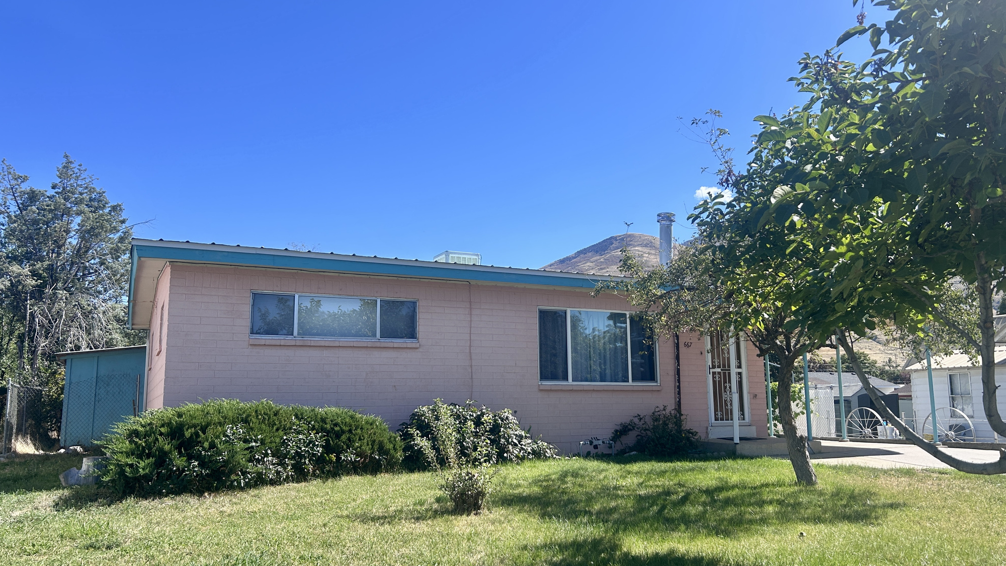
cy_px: 290
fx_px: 774
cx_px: 514
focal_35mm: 29
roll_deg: +0.7
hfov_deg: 66.1
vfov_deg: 40.2
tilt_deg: +7.6
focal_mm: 5.7
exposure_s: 1/2994
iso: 50
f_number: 1.5
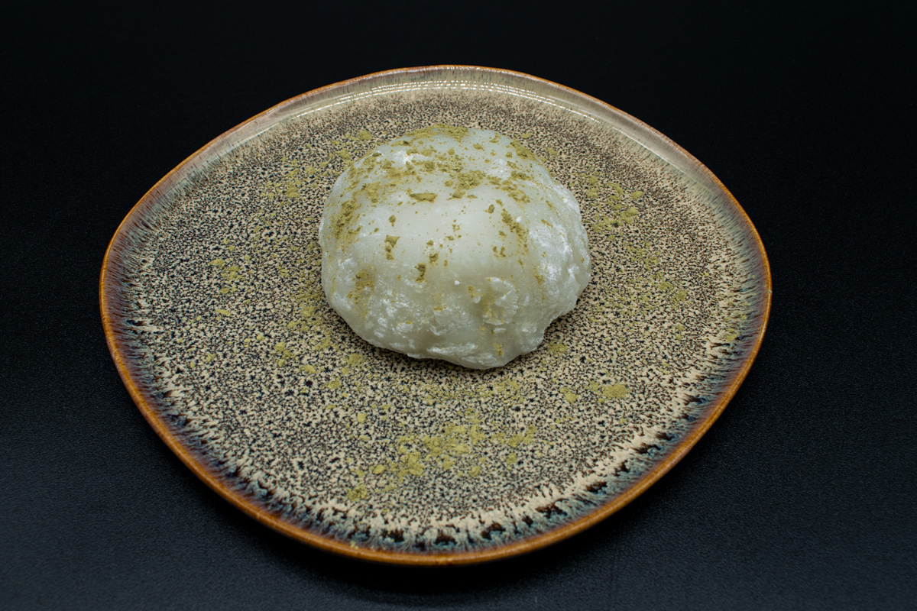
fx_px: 802
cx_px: 458
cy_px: 306
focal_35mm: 32
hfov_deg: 59.5
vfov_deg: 41.7
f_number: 8
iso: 100
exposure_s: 1/60
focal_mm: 21
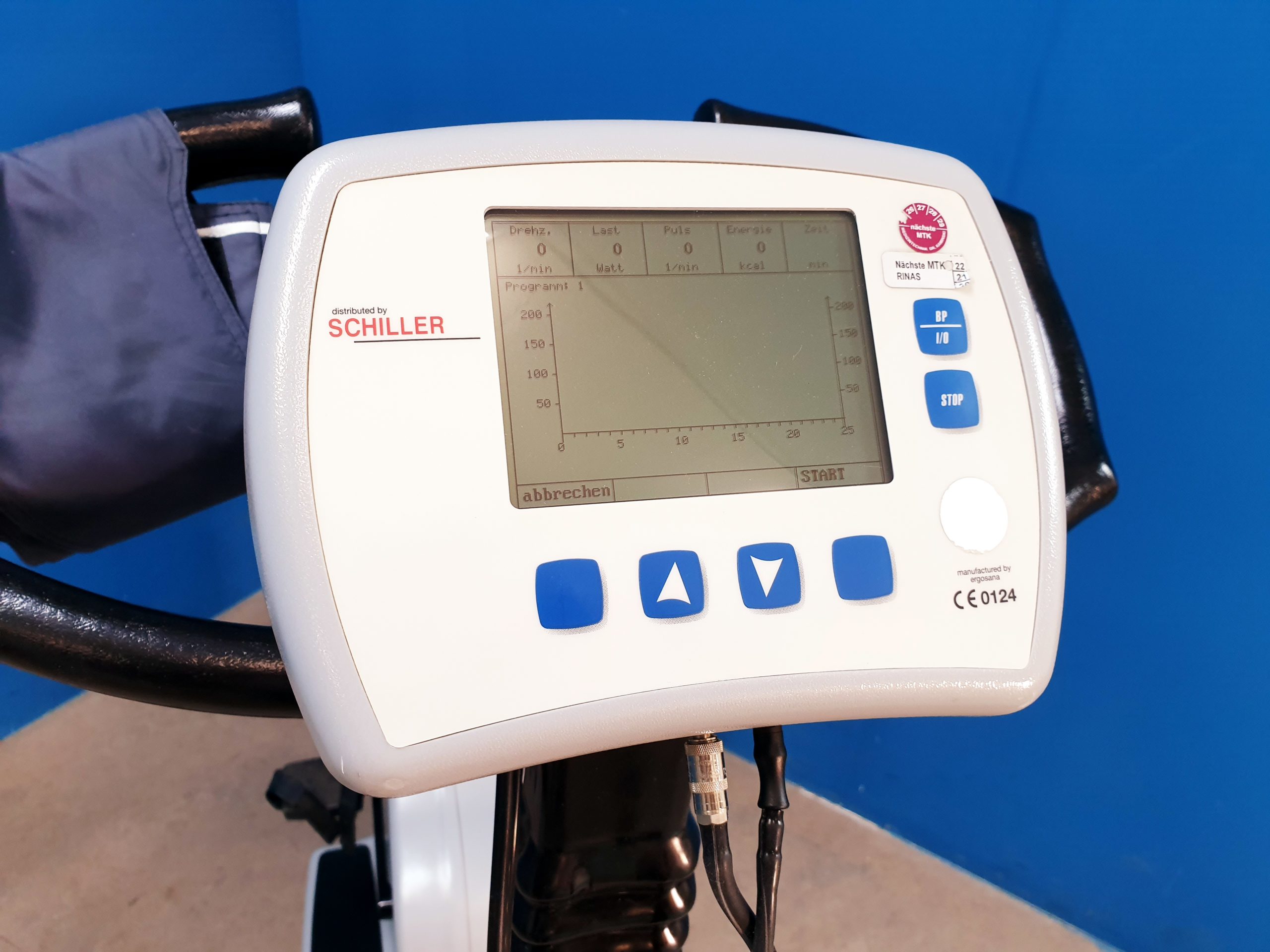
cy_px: 476
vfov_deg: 53.1
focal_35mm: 26
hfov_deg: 67.3
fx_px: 954
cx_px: 635
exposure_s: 1/50
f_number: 2.4
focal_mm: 4.3
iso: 125
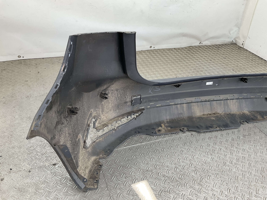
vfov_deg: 48.2
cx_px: 134
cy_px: 100
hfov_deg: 61.7
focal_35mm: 29
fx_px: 224
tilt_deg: -33.8
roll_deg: -10.7
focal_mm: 3
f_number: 1.8
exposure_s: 1/100
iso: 20
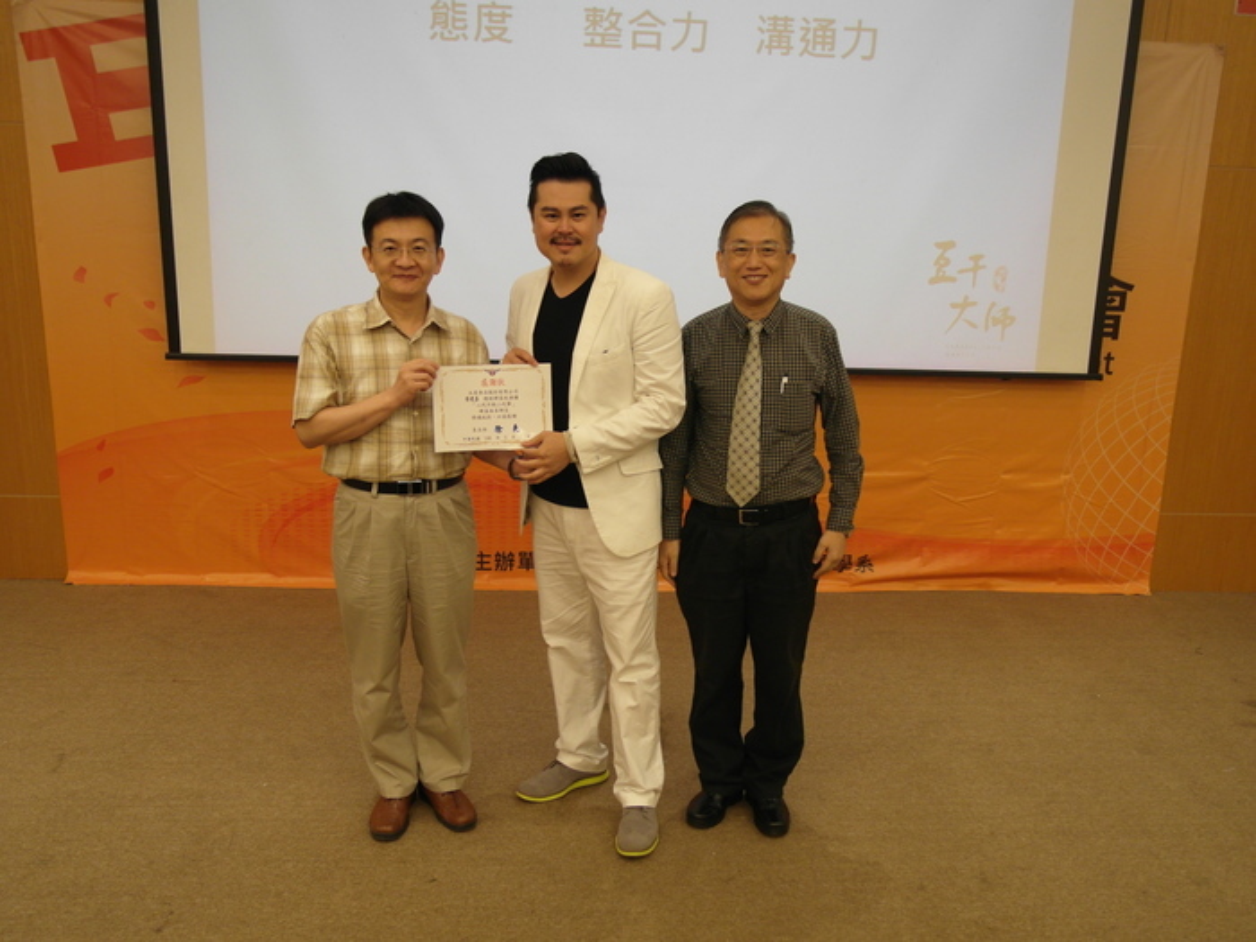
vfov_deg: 46.8
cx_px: 628
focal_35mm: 30
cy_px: 471
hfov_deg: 60.0
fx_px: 1089
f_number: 2.2
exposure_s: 1/30
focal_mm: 6.5
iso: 200
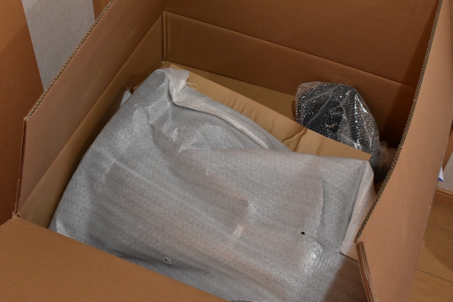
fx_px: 661
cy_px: 151
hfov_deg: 37.9
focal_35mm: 52
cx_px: 226
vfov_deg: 25.8
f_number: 5.6
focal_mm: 35
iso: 3200
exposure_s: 1/80
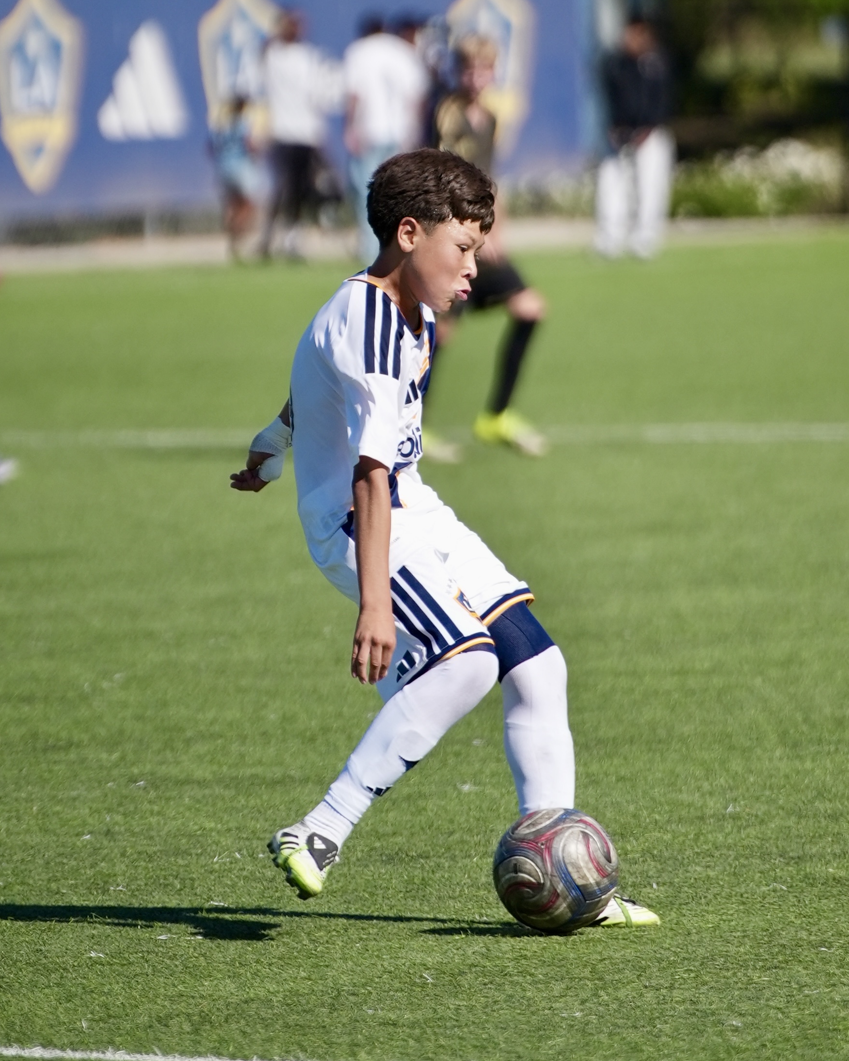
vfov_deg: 6.1
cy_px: 520
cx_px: 425
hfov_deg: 4.9
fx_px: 9926
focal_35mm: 316
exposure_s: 1/4000
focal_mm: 280
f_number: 4
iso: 500
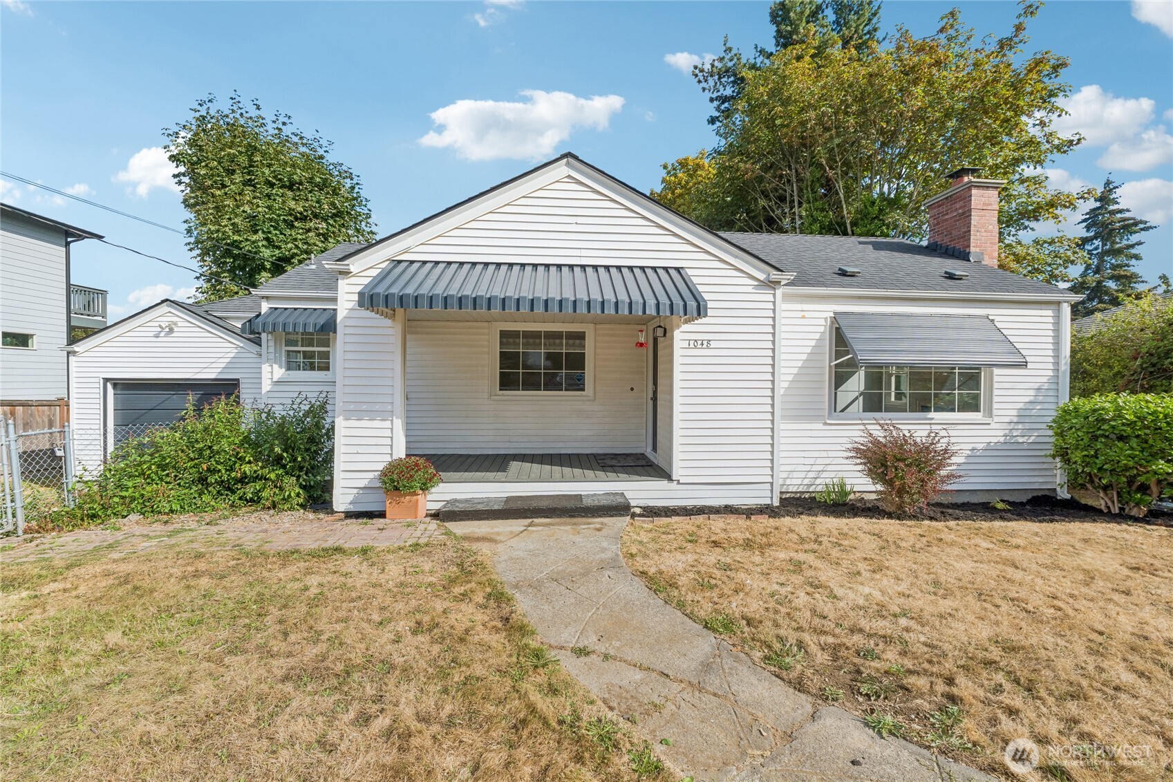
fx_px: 489
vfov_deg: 77.3
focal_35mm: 15
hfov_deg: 100.4
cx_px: 586
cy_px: 391
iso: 250
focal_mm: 10
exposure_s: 1/500
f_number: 9
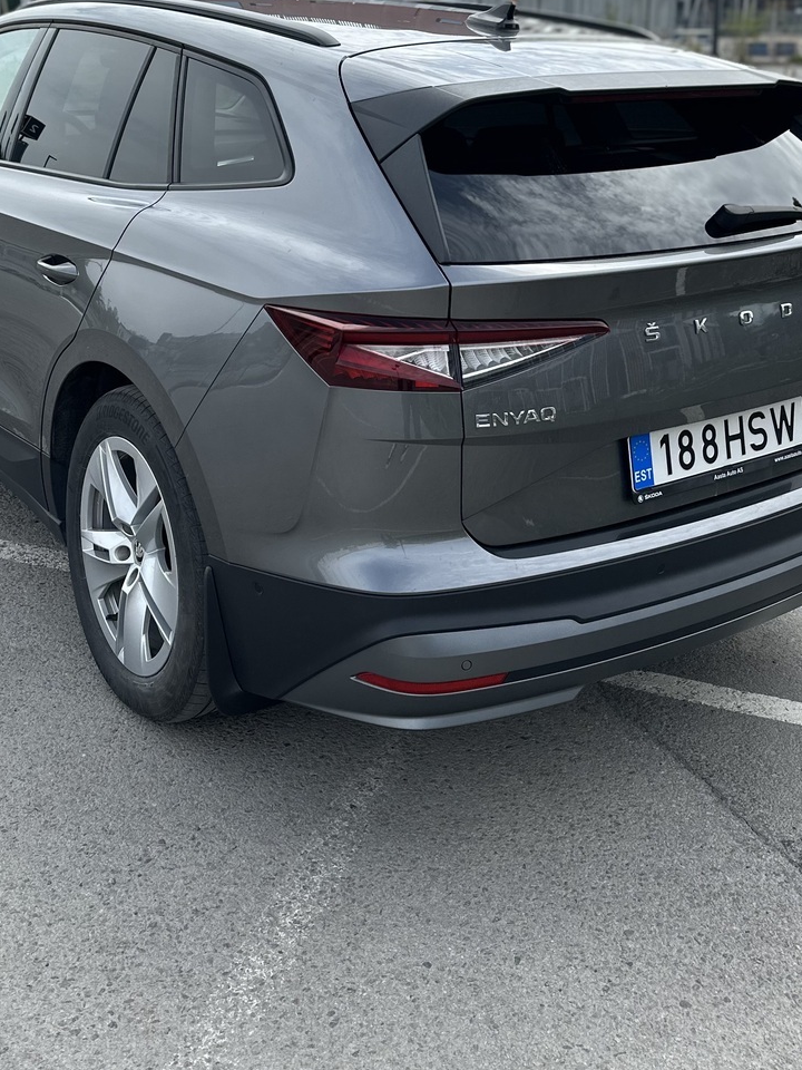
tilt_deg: -8.1
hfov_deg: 35.9
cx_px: 362
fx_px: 1236
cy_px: 211
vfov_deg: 44.5
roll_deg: -1.4
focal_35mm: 40
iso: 80
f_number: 1.78
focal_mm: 6.86
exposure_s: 1/4348
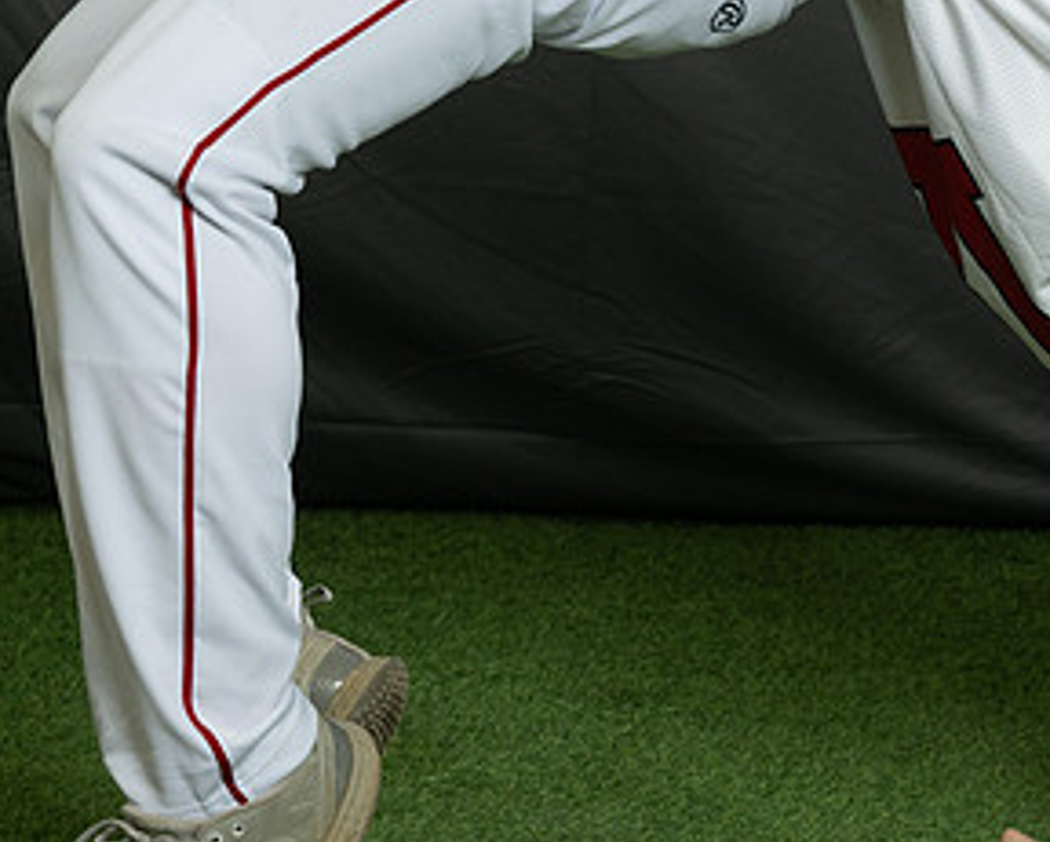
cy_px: 172
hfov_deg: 8.5
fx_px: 6999
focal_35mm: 225
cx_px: 1208
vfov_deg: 6.9
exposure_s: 1/100
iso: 320
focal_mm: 81
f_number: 6.3
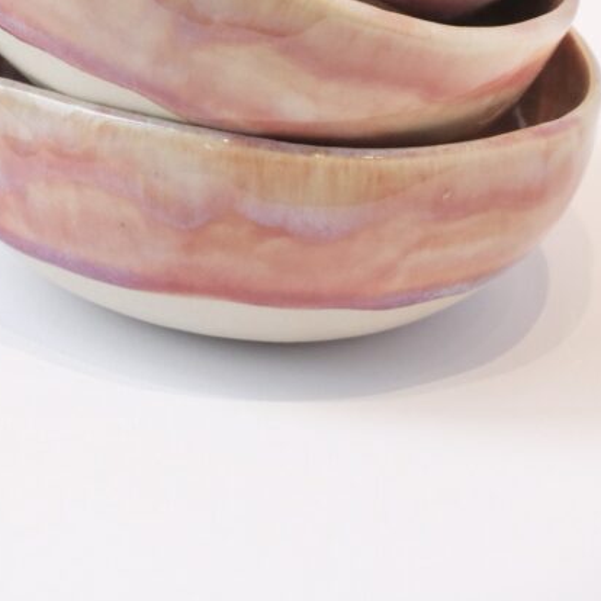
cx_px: 218
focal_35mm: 141
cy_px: -128
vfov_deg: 12.1
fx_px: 2770
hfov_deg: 12.4
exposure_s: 1/90
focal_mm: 44.5
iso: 6400
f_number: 5.6
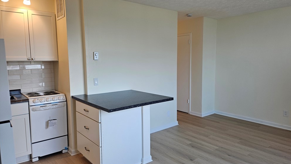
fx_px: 201
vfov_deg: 44.4
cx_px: 150
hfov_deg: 71.9
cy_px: 77
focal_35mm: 26
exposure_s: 1/120
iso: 50
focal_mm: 5.4
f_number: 1.8
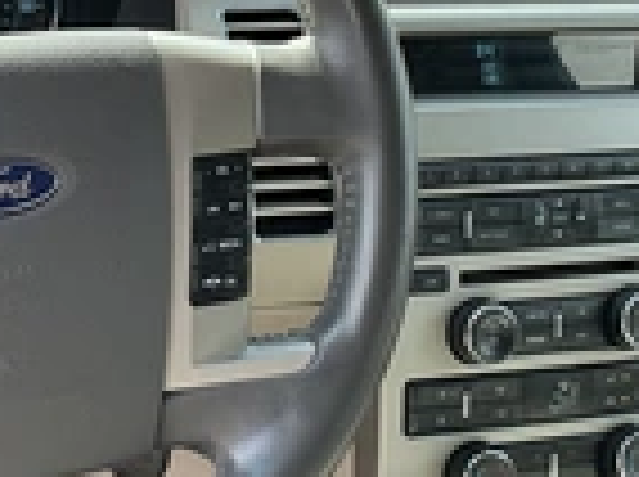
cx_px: 22
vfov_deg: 18.6
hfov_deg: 23.8
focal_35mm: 79
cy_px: 198
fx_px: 1456
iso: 25
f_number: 1.8
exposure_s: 1/165
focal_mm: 3
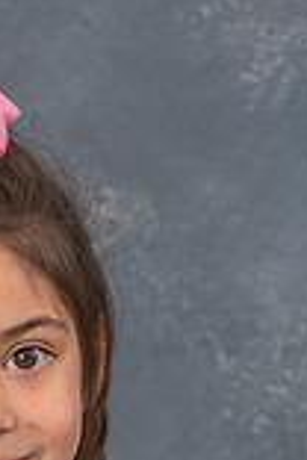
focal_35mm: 315
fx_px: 4029
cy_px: 566
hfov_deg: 4.4
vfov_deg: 6.5
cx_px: 6
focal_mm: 62
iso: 200
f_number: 5.6
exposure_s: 1/160
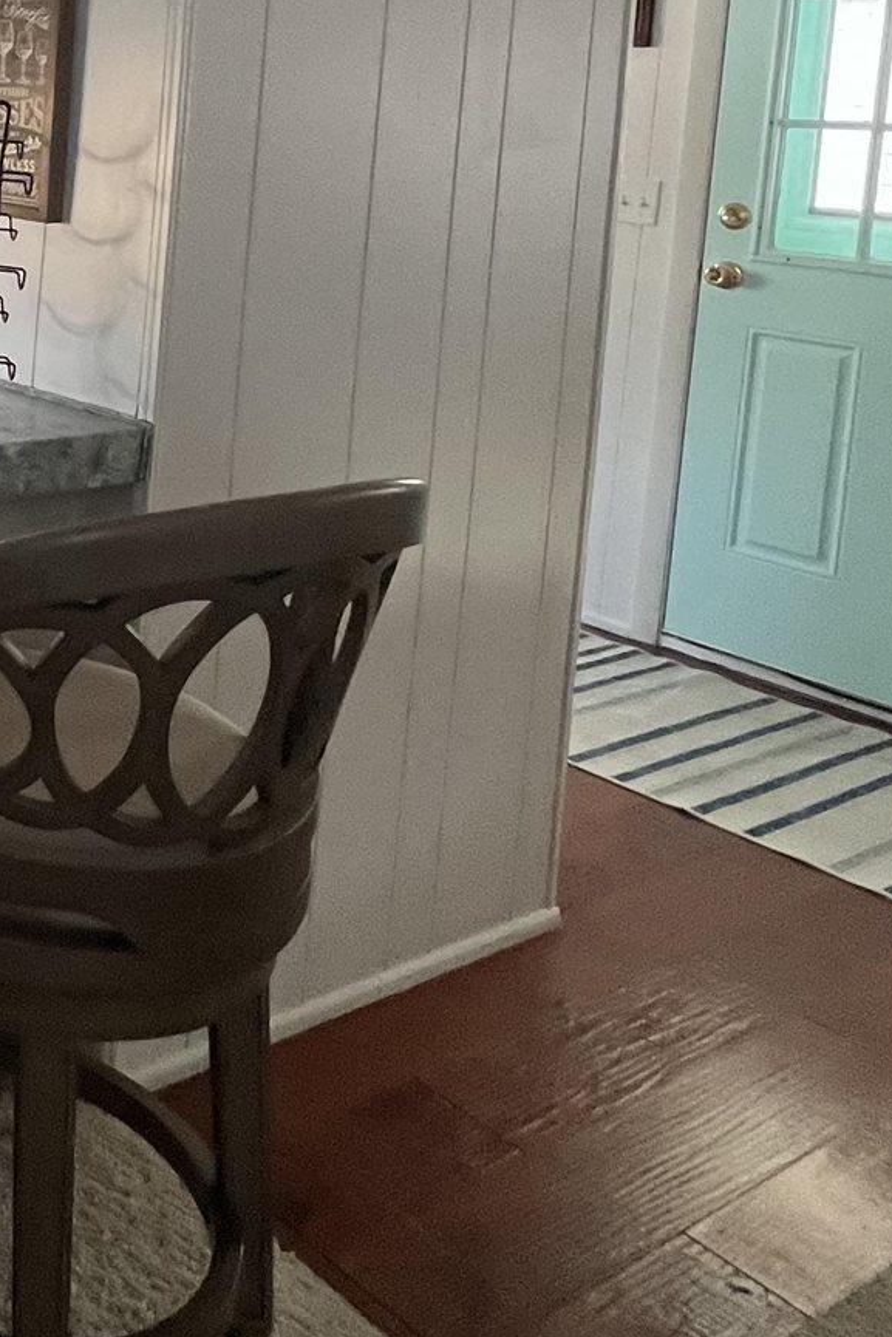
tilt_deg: -3.9
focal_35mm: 36
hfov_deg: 28.3
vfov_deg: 49.2
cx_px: -348
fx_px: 1337
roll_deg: -1.6
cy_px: 216
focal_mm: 1.57
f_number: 1.8
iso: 250
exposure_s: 1/91
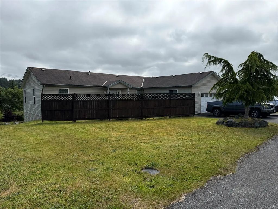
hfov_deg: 71.6
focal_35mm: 24
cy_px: 104
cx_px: 139
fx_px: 193
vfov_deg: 56.8
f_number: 1.78
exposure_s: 1/6173
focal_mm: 6.76
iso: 80
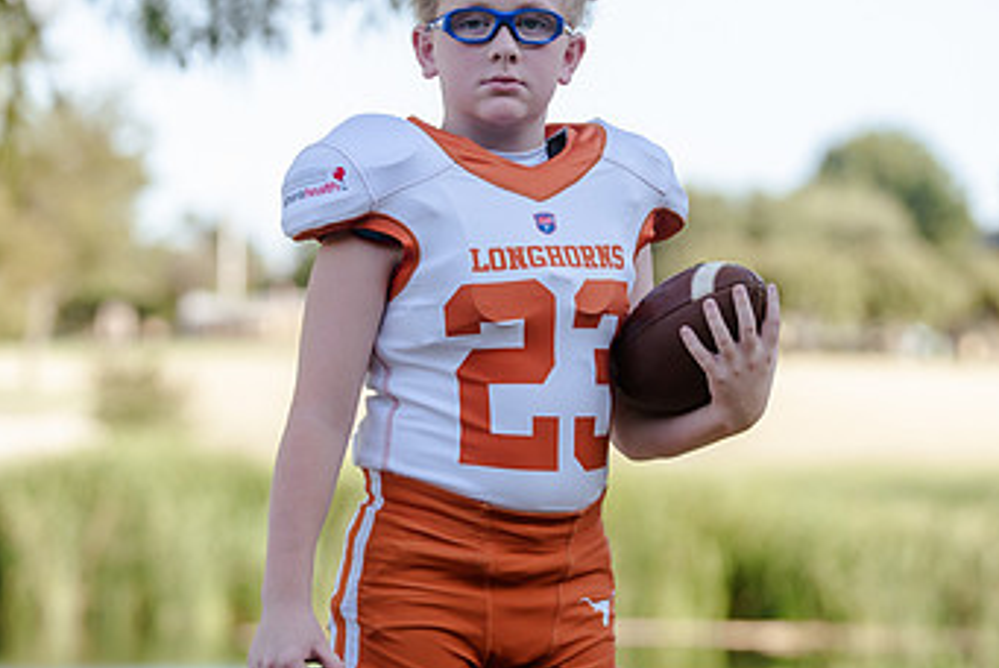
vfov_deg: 7.4
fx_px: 5194
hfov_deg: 11.0
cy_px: 306
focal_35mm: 187
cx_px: 510
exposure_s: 1/320
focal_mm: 110
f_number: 3.2
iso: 125
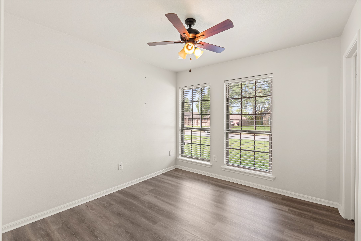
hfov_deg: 96.7
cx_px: 180
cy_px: 120
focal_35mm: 16
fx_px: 160
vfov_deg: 73.7
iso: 200
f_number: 11
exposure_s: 1/2.5
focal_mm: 16
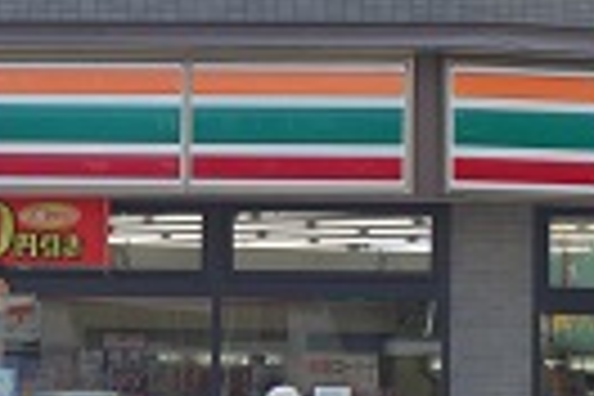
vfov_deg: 3.5
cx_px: 50
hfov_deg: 5.2
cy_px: 52
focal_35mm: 398
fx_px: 6566
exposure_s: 1/200
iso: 125
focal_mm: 35.62
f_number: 5.6
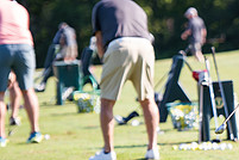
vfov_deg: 3.7
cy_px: 59
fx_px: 2489
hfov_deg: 5.5
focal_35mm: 375
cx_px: 297
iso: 100
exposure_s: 1/500
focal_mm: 130
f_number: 3.2
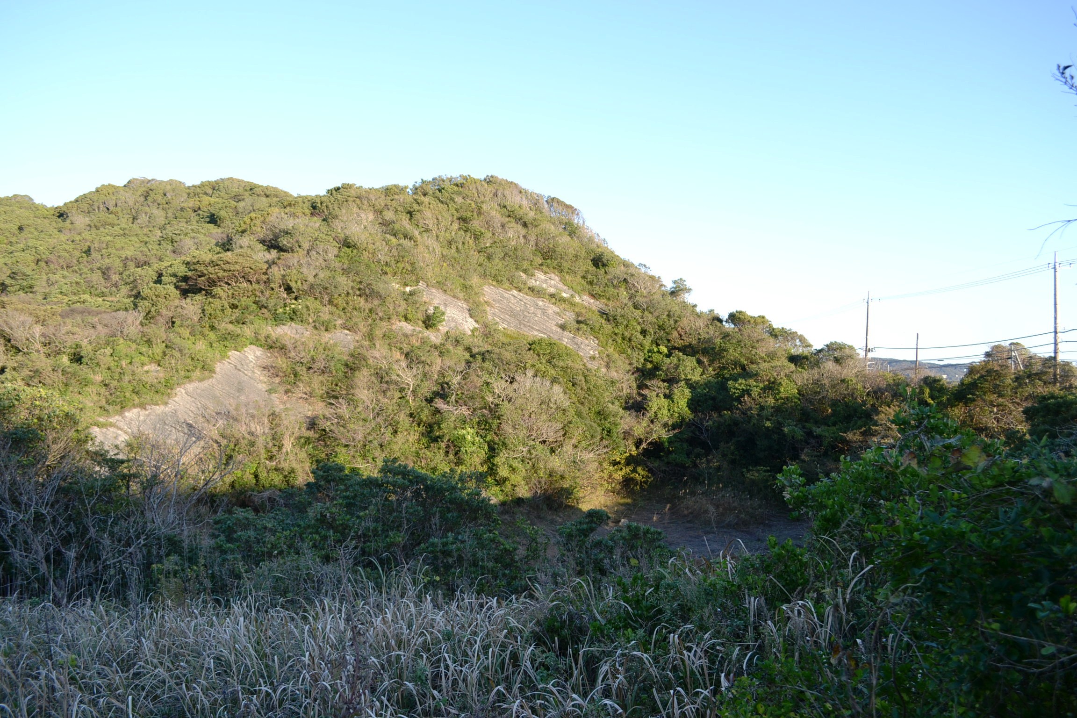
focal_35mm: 27
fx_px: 808
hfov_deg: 67.4
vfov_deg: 47.9
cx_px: 538
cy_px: 359
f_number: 5.6
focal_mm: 18
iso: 100
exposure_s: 1/125
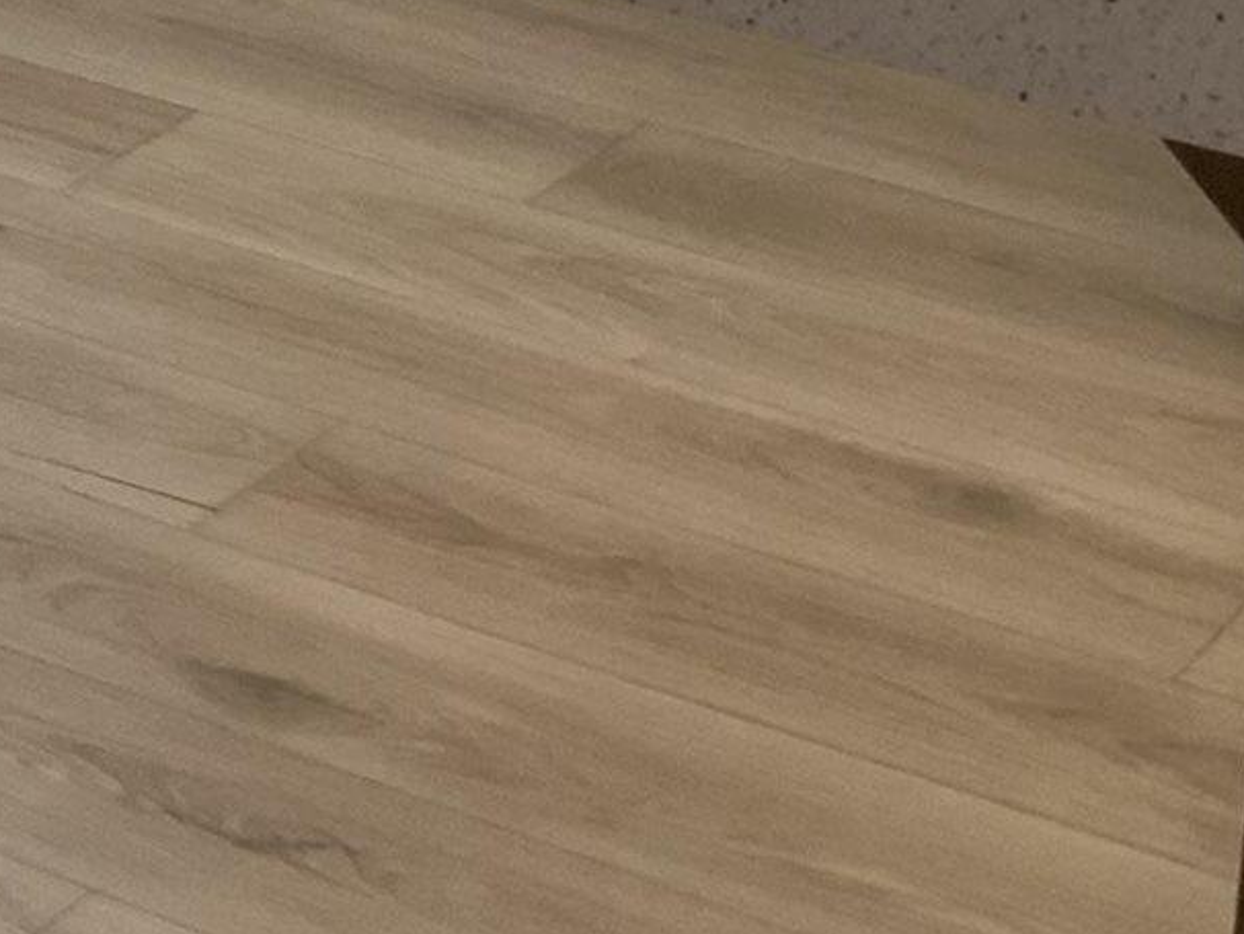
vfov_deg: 9.6
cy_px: -805
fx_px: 5285
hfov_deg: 12.1
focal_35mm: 147
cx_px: -1178
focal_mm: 3
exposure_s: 1/120
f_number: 1.8
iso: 32
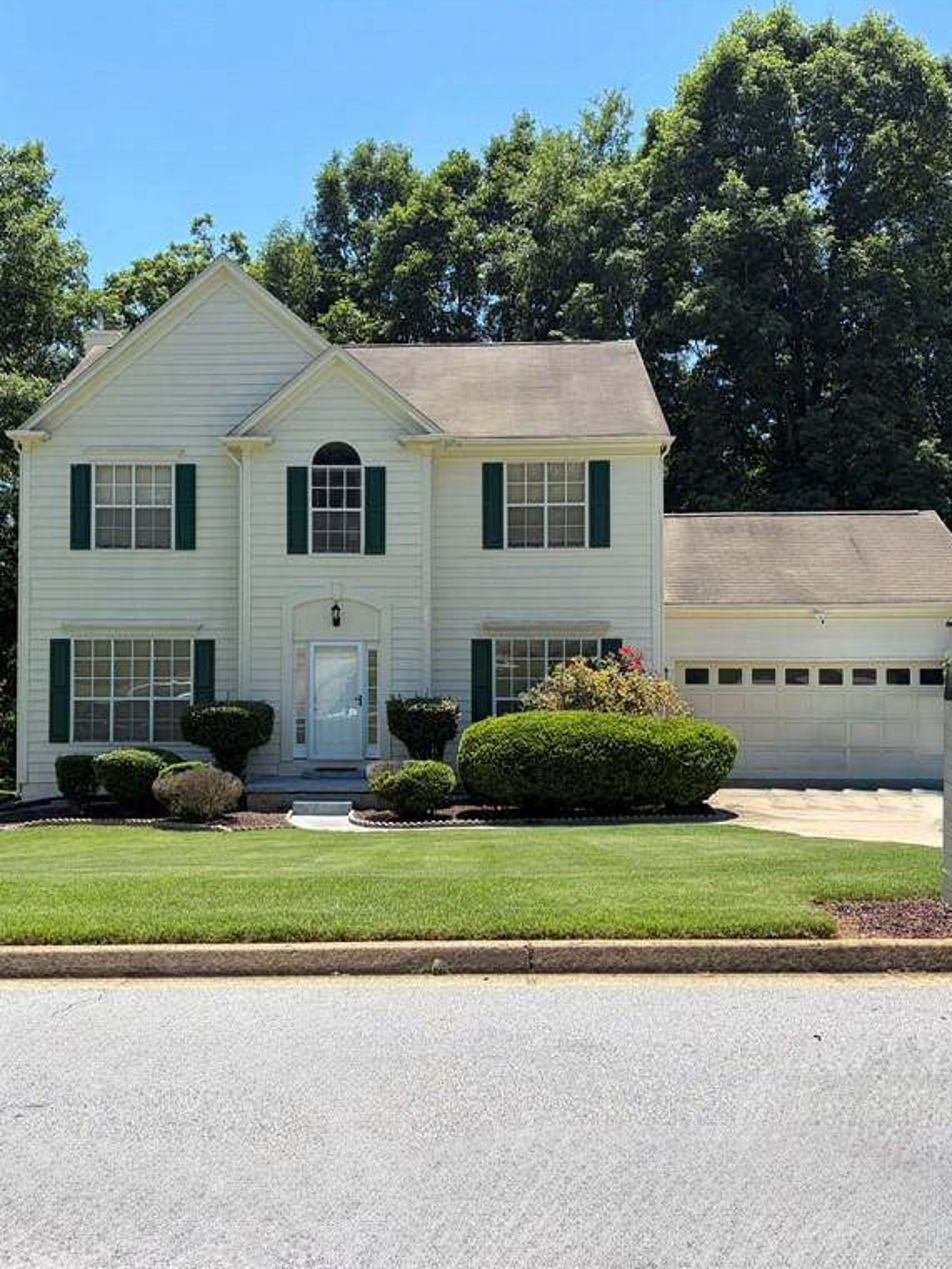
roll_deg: +1.6
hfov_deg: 40.6
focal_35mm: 35
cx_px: 400
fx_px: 1283
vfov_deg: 52.6
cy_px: 630
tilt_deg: +3.0
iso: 50
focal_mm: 5.96
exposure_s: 1/2985
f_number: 1.6
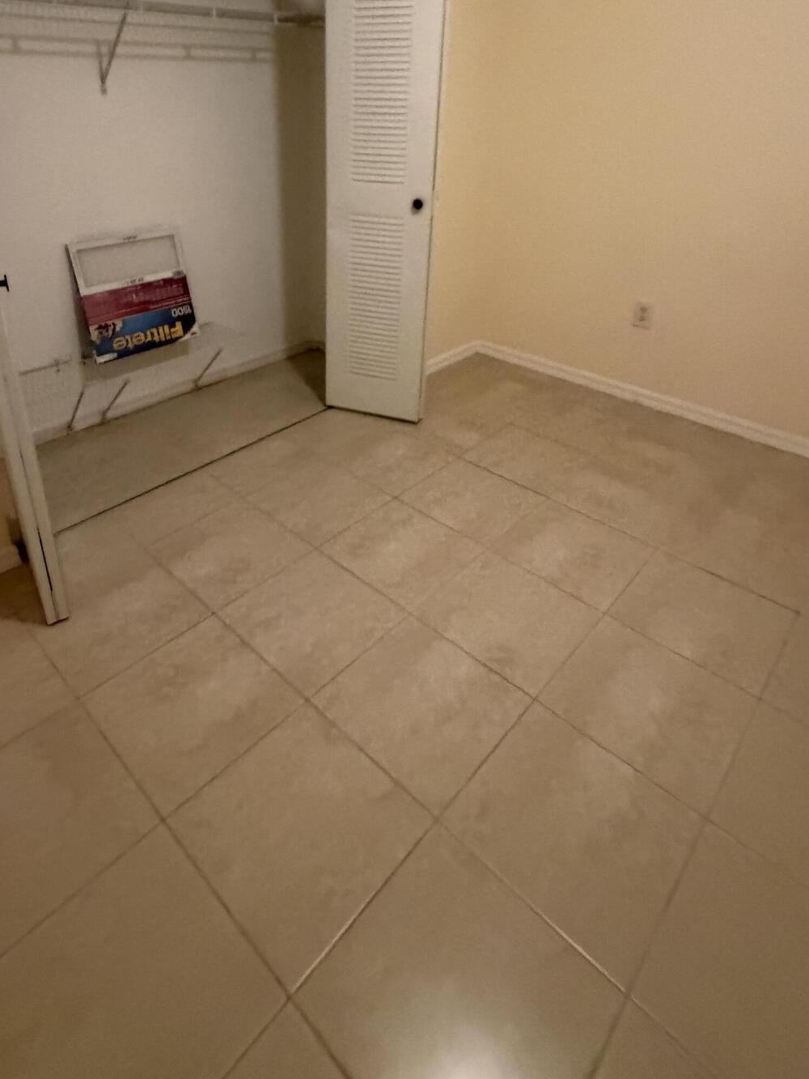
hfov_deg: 63.2
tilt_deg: -20.9
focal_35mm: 21
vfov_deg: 76.5
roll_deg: +3.8
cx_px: 349
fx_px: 654
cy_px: 360
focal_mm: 2.22
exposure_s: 1/60
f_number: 2.2
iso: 800
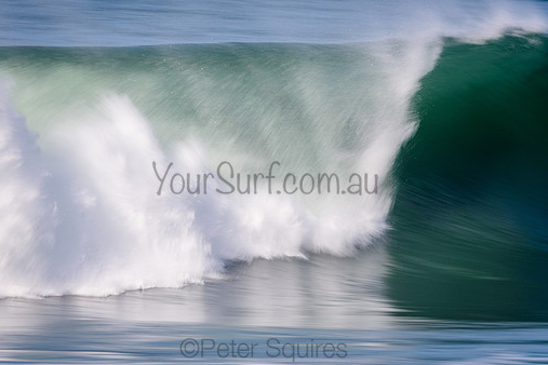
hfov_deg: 2.7
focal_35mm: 755
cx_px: 264
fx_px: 11492
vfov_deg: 1.8
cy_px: 169
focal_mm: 440
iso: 100
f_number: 18
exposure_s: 1/20
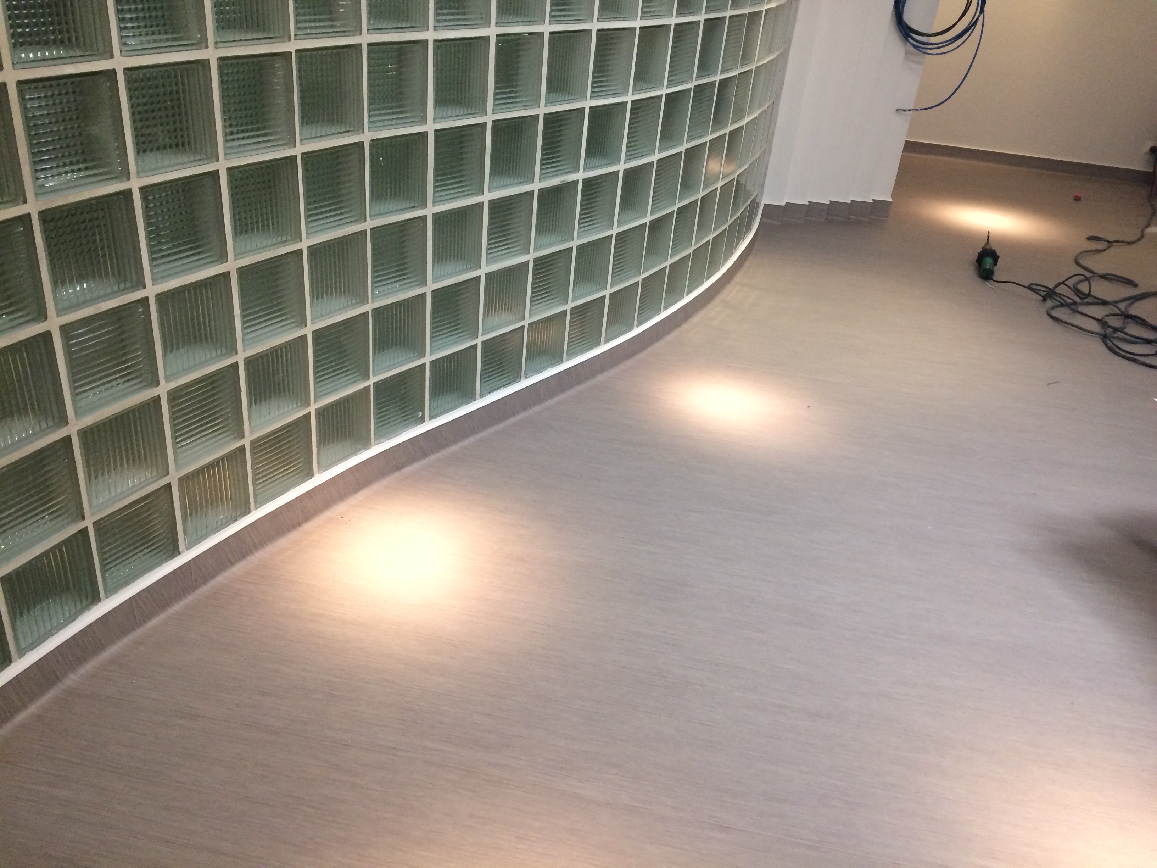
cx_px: 578
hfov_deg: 61.7
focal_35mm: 29
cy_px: 434
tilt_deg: -29.4
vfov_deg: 48.2
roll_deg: -5.6
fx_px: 969
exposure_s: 1/33
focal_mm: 4.15
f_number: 2.2
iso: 80
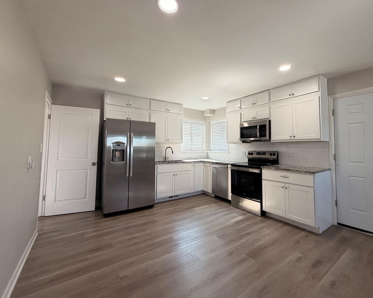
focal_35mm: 16
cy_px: 139
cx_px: 213
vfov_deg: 80.2
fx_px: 177
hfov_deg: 92.5
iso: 160
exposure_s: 1/120
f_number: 2.2
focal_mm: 2.22
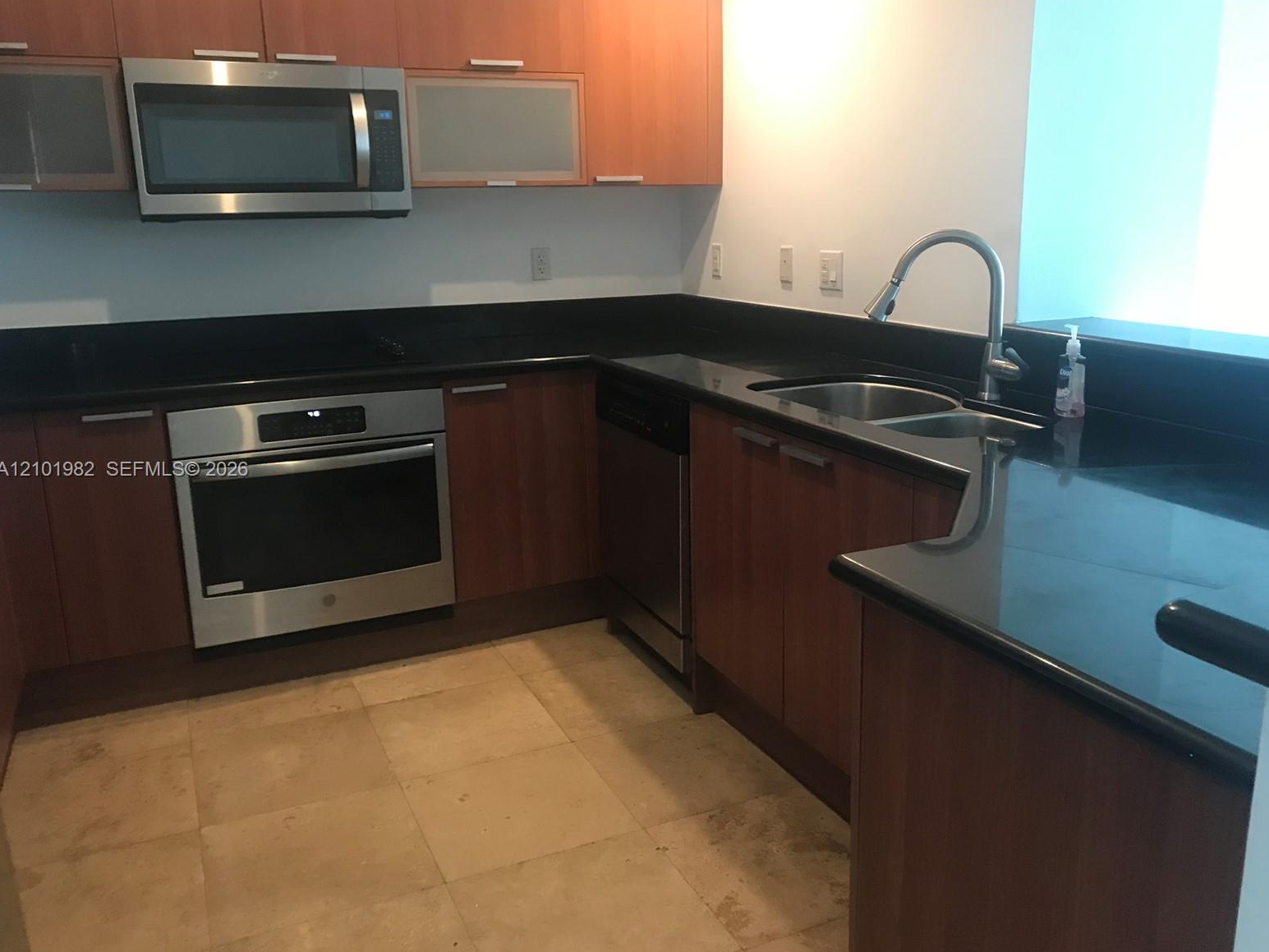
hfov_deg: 61.6
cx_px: 650
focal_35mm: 29
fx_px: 1063
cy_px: 471
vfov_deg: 48.2
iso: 50
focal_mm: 3.99
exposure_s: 1/15
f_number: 1.8
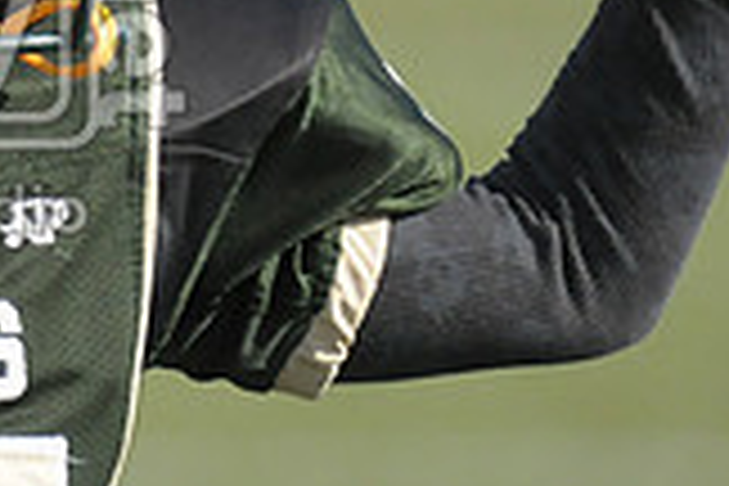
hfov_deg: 1.4
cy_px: 47
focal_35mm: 1447
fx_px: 29299
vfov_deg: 1.0
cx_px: -396
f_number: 4
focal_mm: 270
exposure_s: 1/6400
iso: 1600
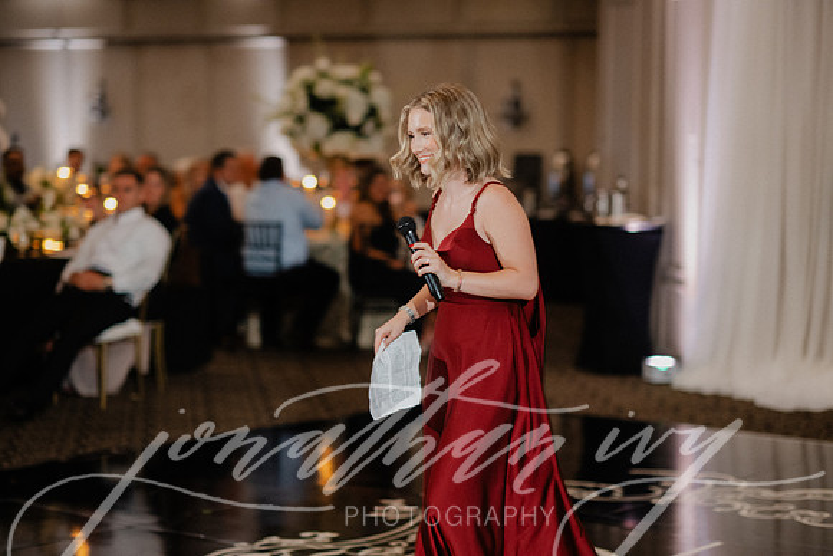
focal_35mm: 85
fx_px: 1967
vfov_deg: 16.1
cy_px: 278
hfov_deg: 23.9
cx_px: 416
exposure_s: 1/160
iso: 2000
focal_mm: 85
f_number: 2
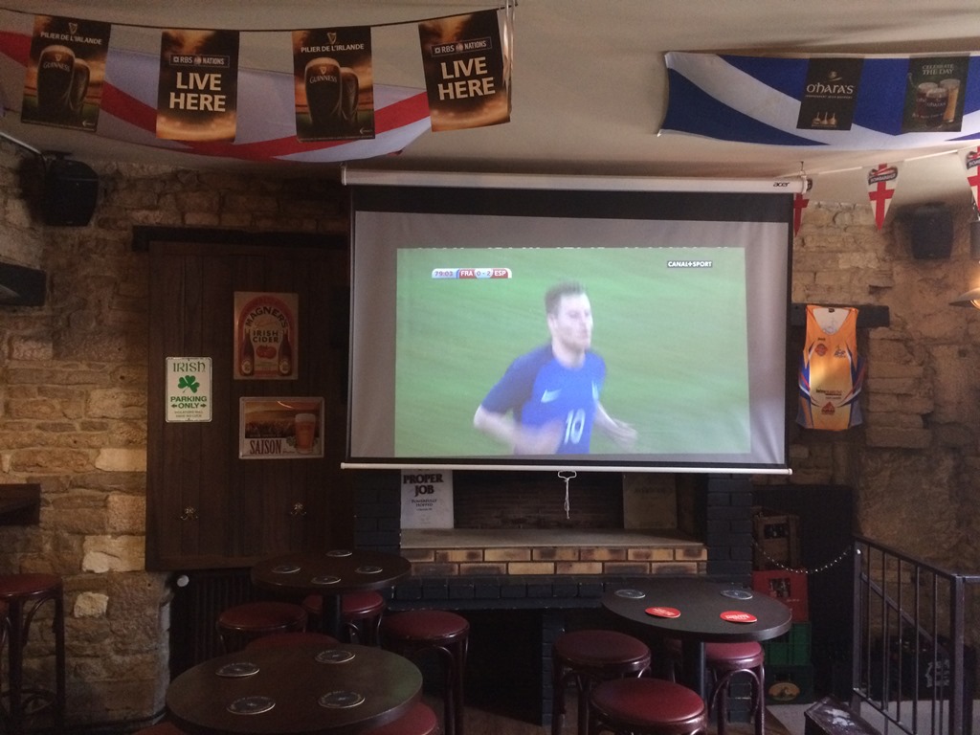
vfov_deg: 48.2
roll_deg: -0.5
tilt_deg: +0.6
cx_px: 490
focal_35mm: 29
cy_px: 368
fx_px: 821
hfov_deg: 61.7
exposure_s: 1/17
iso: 320
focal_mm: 4.15
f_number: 2.2
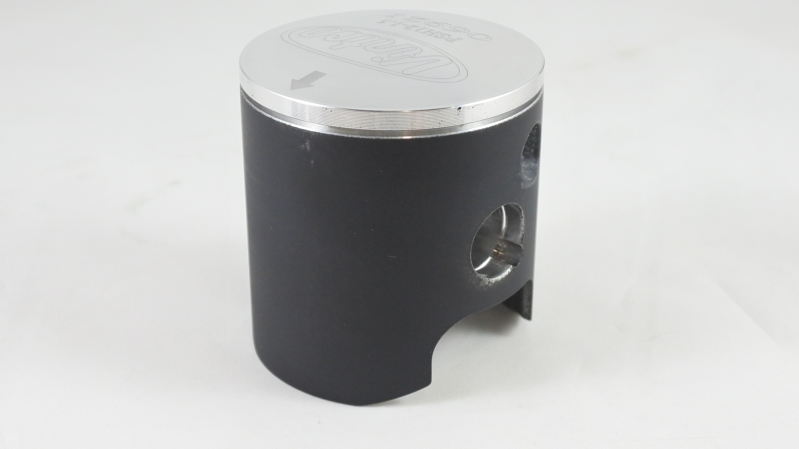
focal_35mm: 43
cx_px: 400
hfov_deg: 47.4
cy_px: 219
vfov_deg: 27.7
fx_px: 911
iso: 560
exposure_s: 1/125
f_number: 4.2
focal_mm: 15.3
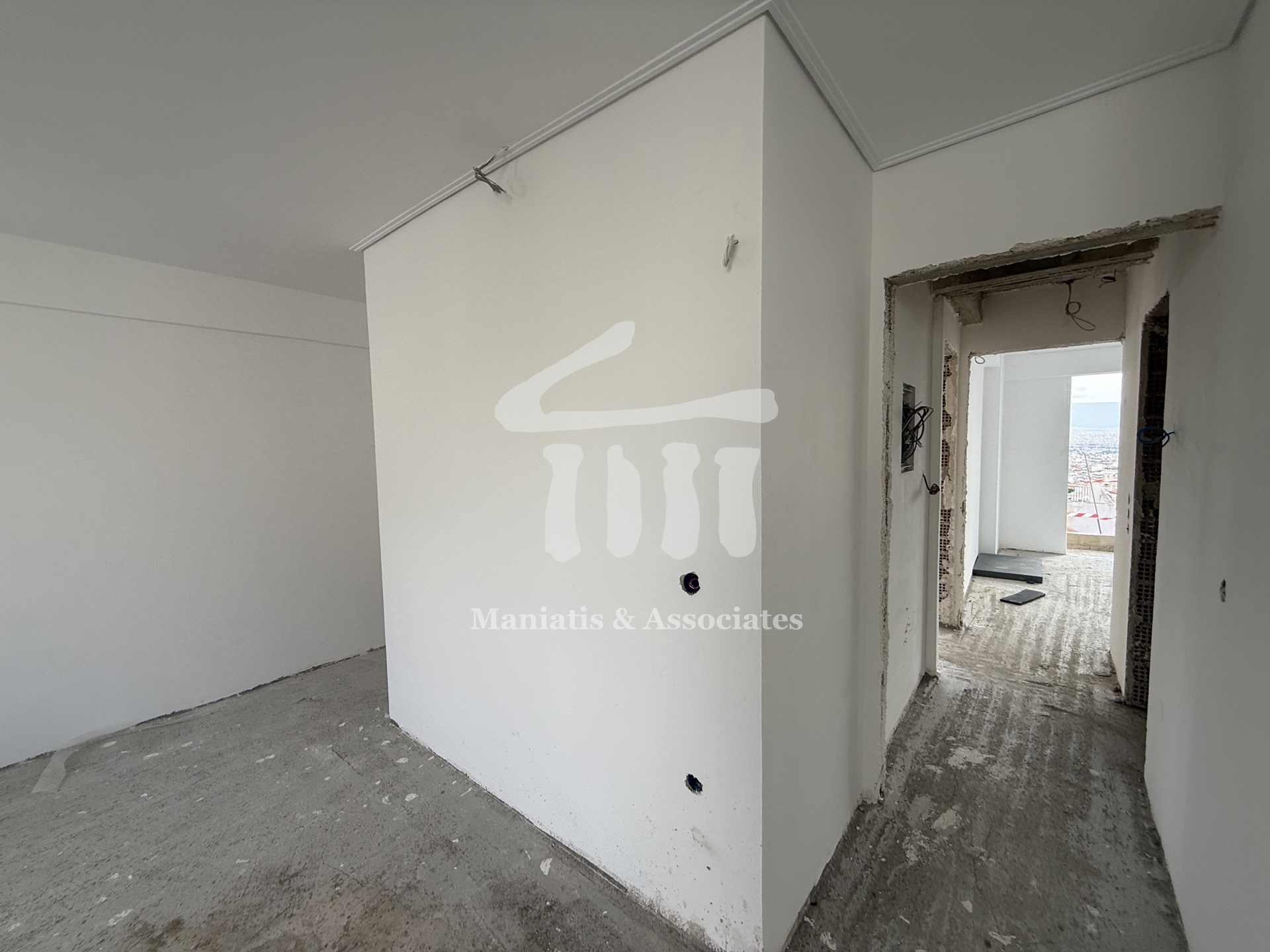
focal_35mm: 14
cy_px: 476
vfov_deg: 85.7
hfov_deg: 102.1
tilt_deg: -4.0
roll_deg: +3.4
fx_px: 514
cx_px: 635
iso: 50
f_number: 2.2
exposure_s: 1/193
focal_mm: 2.22
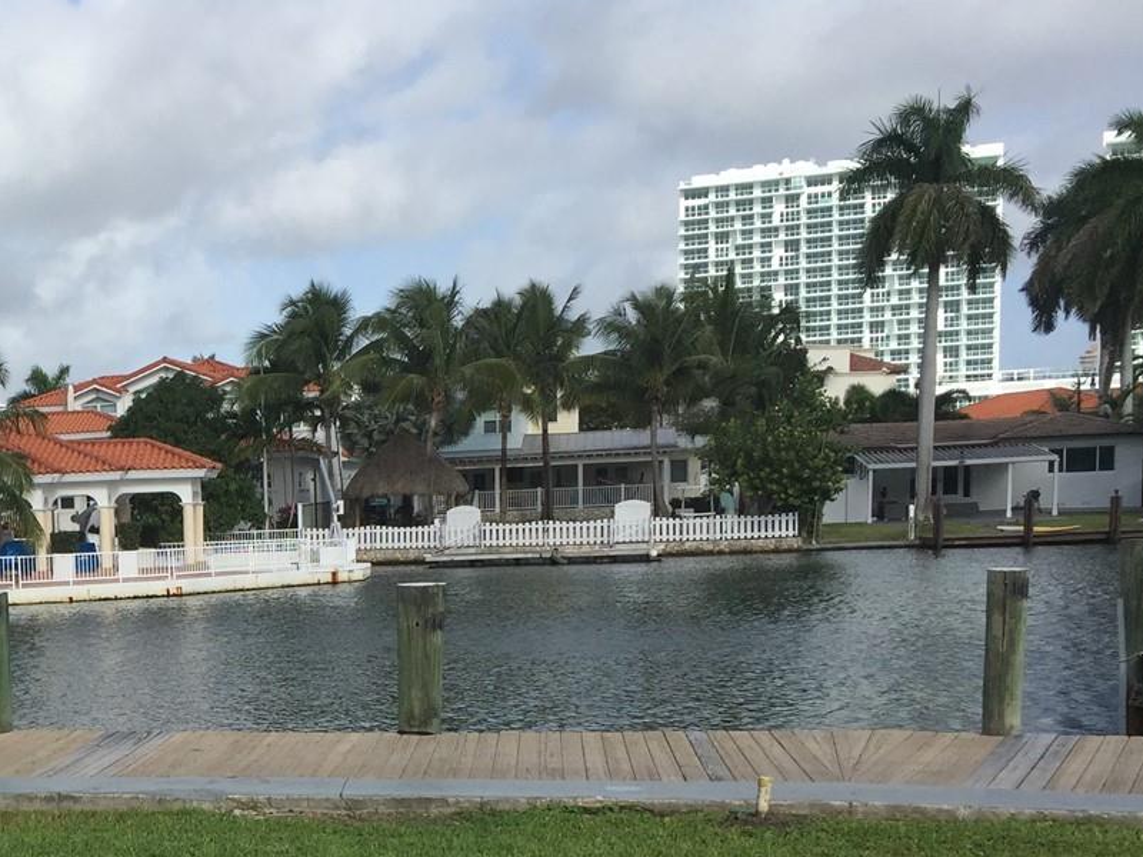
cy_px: 800
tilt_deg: -7.4
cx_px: 21
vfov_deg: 24.4
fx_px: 1915
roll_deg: +1.6
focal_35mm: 58
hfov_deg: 31.0
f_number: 2.2
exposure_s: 1/2475
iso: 32
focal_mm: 4.15
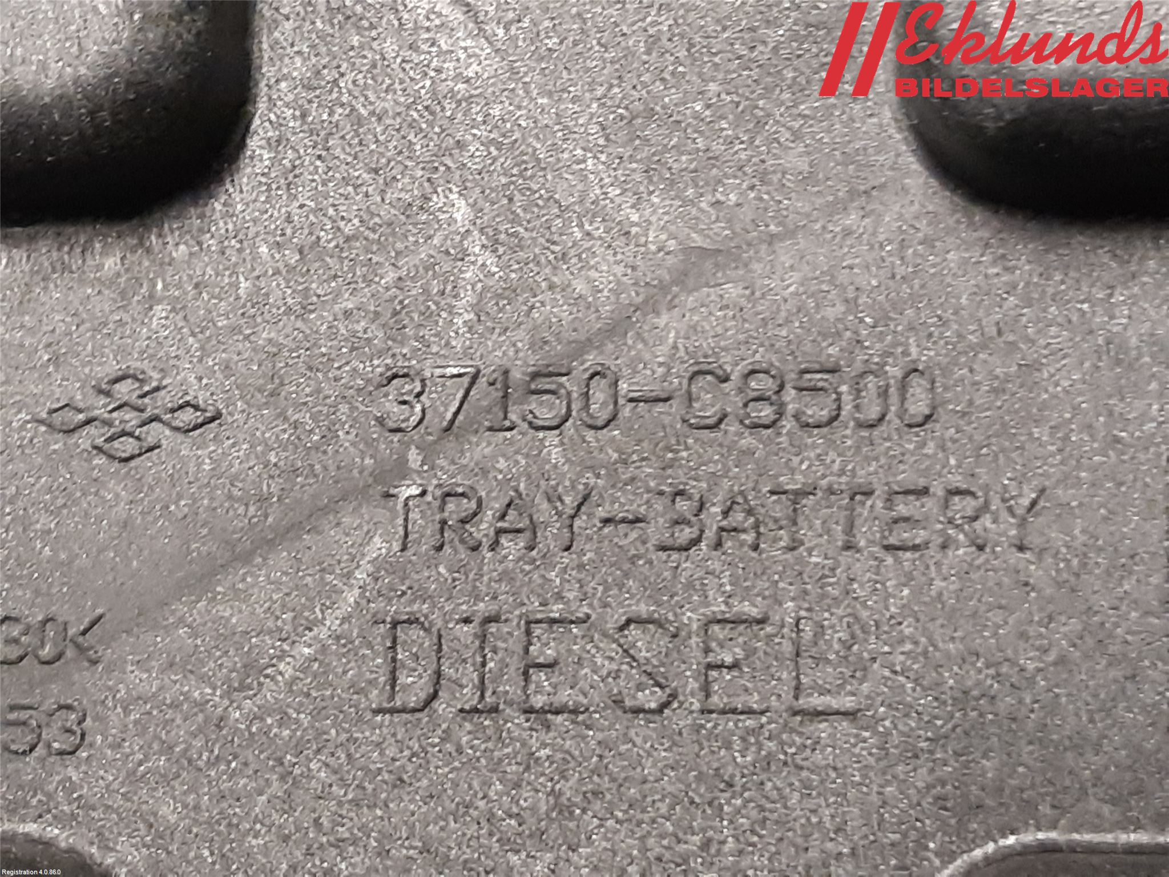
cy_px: 438
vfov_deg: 53.1
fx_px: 878
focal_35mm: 26
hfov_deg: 67.3
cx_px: 584
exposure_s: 1/25
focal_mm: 3.93
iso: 250
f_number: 1.7
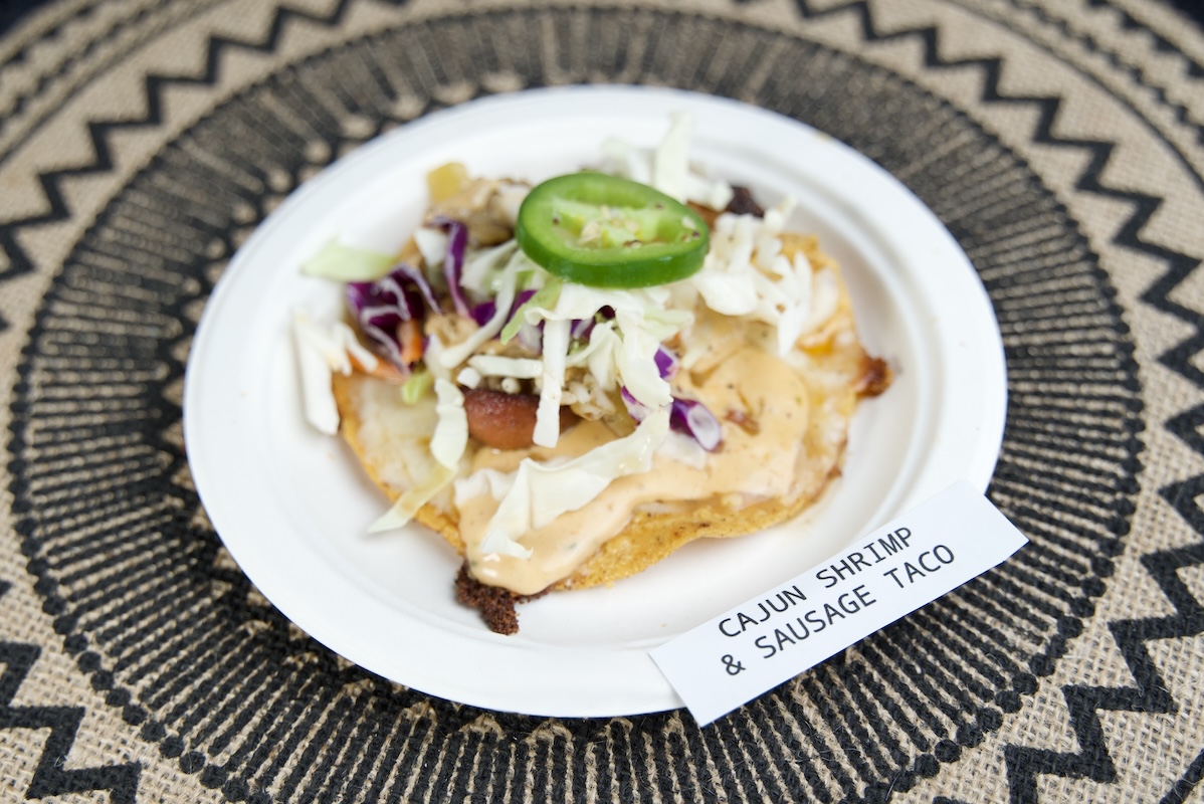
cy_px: 402
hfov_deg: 53.1
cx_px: 602
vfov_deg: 36.9
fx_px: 1205
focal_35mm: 36
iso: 400
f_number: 3.2
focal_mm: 36
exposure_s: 1/400
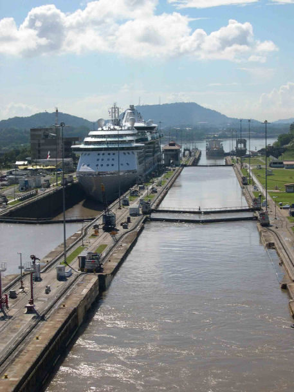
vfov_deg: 25.3
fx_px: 872
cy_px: 196
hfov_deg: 19.1
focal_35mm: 77
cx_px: 147
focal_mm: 16.3
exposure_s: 1/173
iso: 100
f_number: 10.8
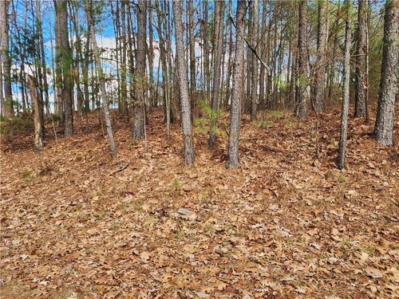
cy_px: 150
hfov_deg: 73.9
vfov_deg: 58.9
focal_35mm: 23
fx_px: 265
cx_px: 200
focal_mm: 6.4
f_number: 1.8
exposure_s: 1/180
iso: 25
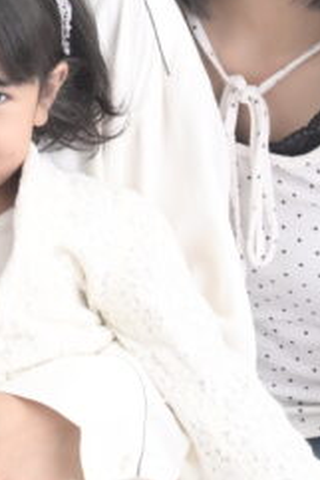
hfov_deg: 4.6
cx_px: -248
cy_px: -87
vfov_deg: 6.9
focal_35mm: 298
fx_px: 3979
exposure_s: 1/160
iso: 500
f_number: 7.1
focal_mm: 60
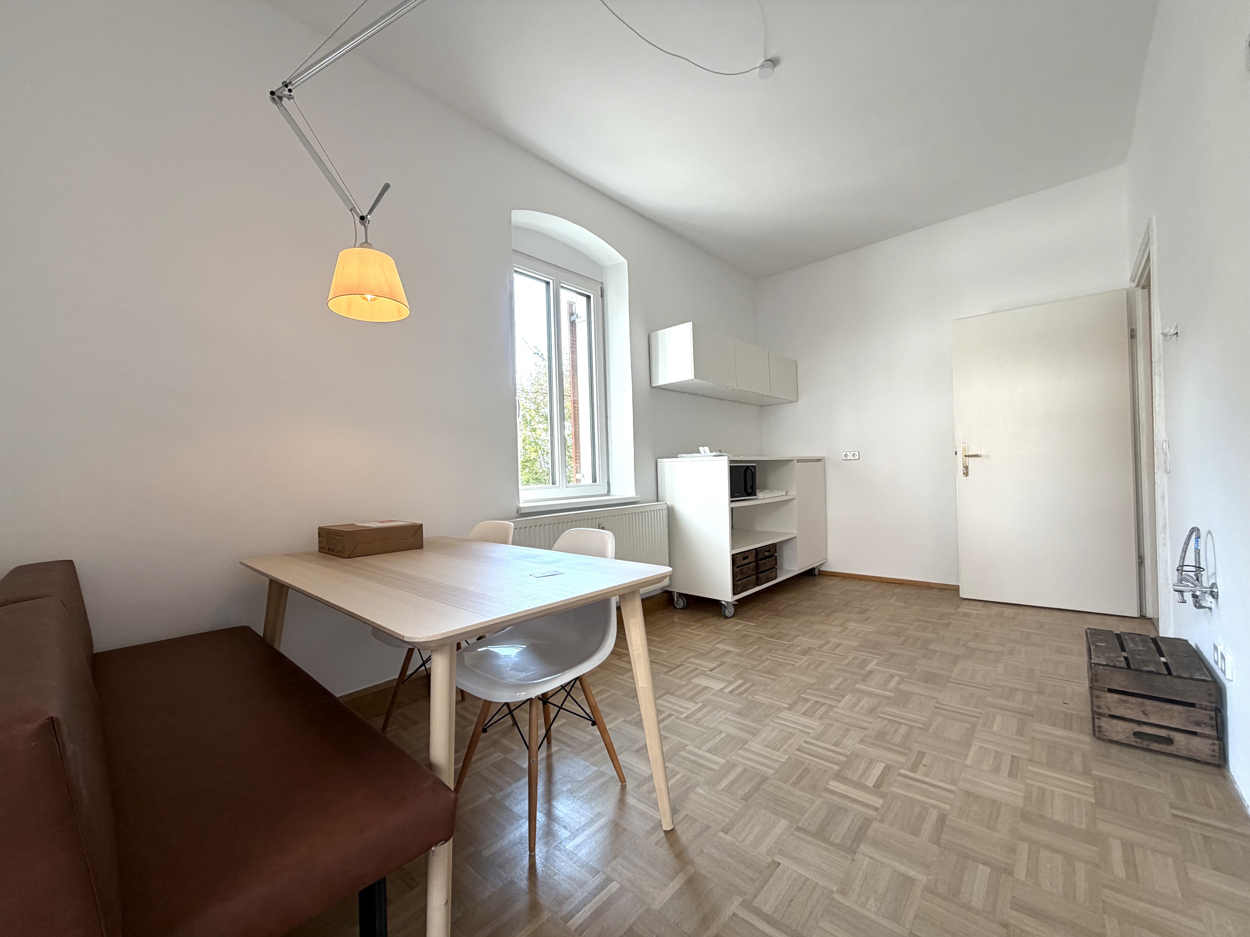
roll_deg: +1.9
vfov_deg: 85.7
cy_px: 468
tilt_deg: -0.2
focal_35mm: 14
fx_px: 506
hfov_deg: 102.1
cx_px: 625
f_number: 2.2
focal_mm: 2.22
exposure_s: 1/121
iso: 100
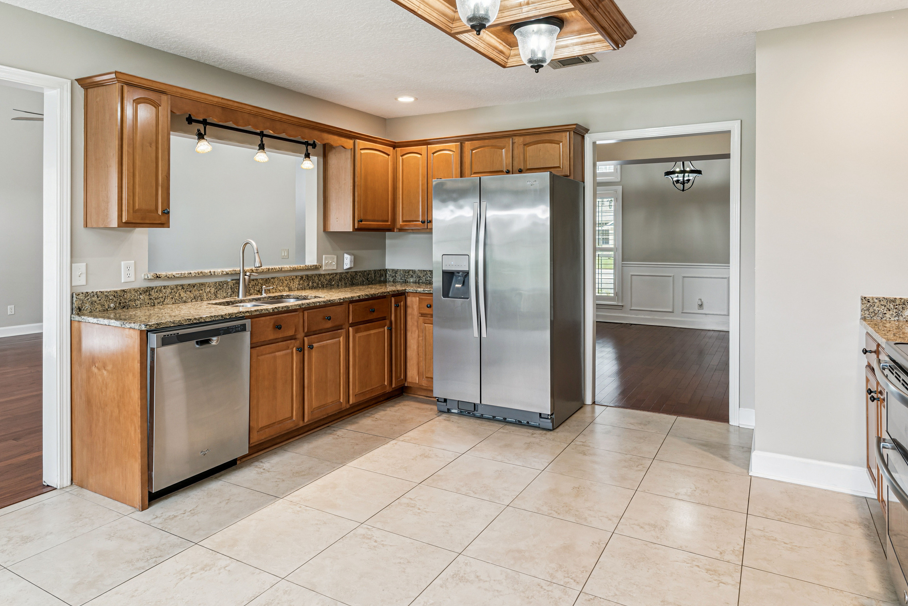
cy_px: 262
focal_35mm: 23
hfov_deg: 76.1
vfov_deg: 54.9
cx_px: 437
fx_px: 580
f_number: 8
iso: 250
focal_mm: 17
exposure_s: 1/15
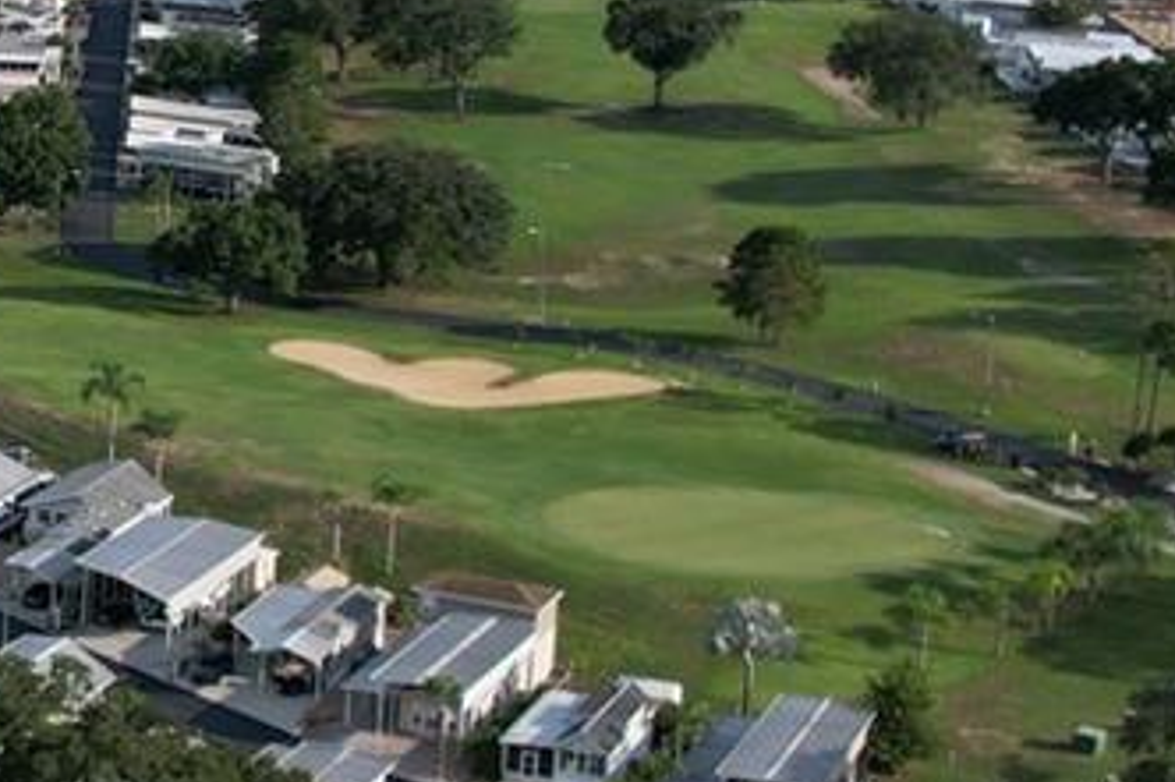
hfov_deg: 17.3
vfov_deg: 12.9
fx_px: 3458
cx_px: -619
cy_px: 258
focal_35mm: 106
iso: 140
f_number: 2.8
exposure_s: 1/2500
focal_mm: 8.38
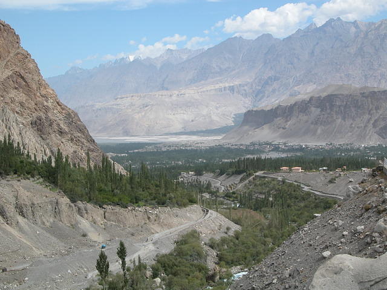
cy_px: 145
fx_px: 693
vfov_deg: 23.7
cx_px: 194
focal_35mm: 62
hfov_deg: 31.2
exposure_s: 1/403
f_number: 6.4
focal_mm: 15.7
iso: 100
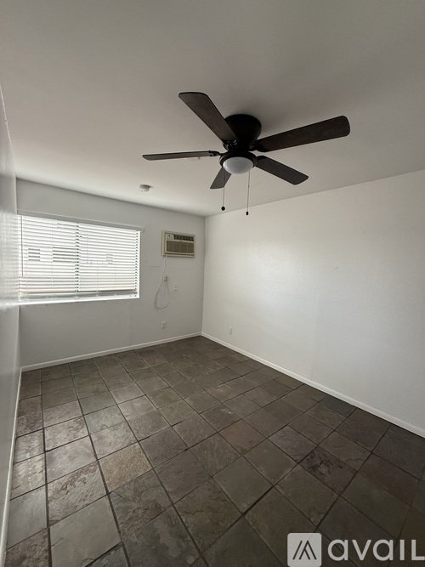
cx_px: 212
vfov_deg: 102.1
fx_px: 229
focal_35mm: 14
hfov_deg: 85.7
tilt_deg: -3.5
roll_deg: -2.5
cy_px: 284
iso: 250
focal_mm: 2.22
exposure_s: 1/99
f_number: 2.2
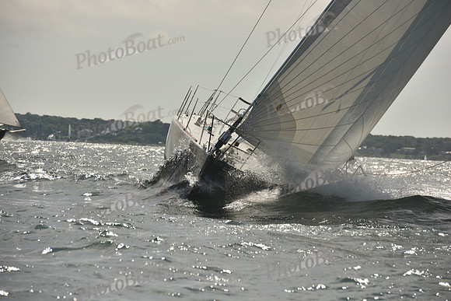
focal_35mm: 195
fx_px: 2443
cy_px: 150
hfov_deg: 10.5
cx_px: 226
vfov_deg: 7.0
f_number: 8
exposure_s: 1/1250
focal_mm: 195
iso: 320
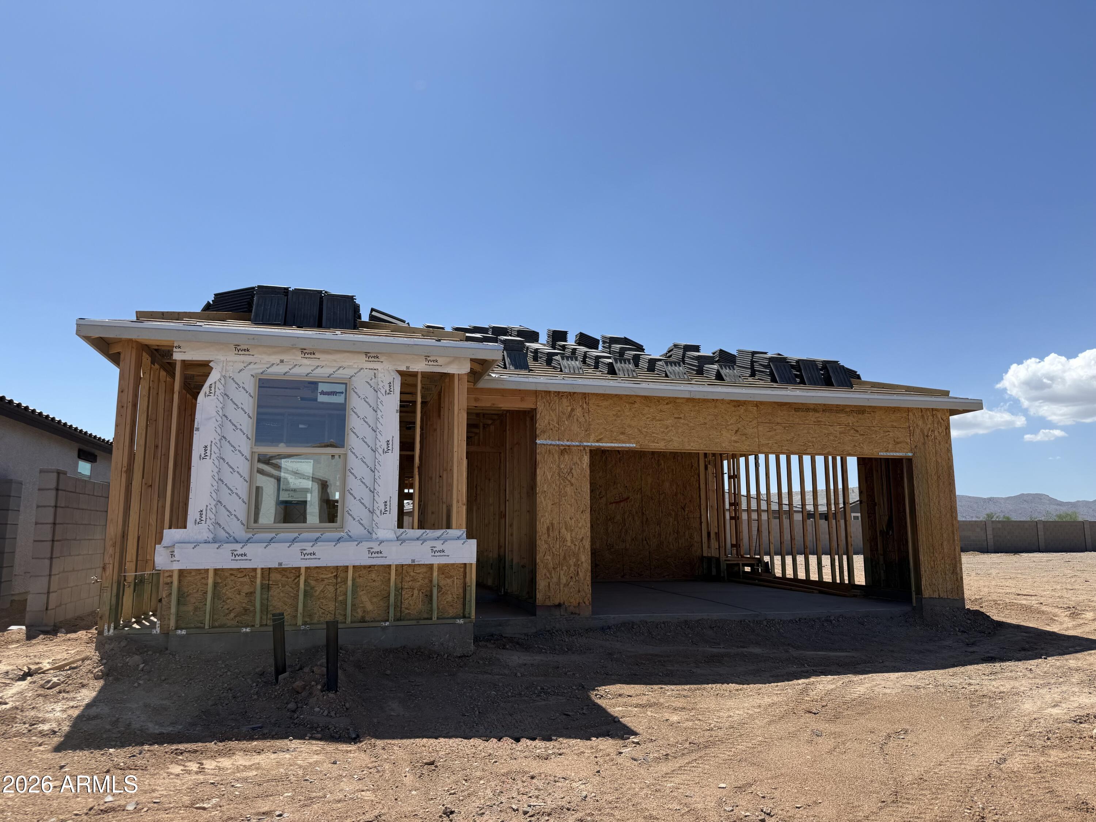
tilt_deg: +10.1
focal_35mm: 24
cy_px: 411
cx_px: 548
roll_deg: -0.2
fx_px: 760
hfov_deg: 71.6
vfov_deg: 56.8
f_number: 1.78
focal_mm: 6.76
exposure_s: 1/5714
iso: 80
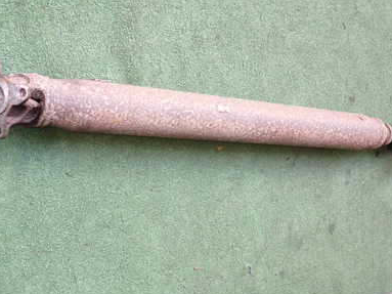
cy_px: 129
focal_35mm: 47
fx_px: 532
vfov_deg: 30.8
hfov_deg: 40.2
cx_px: 238
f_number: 2.3
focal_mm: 5.4
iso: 200
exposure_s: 1/60
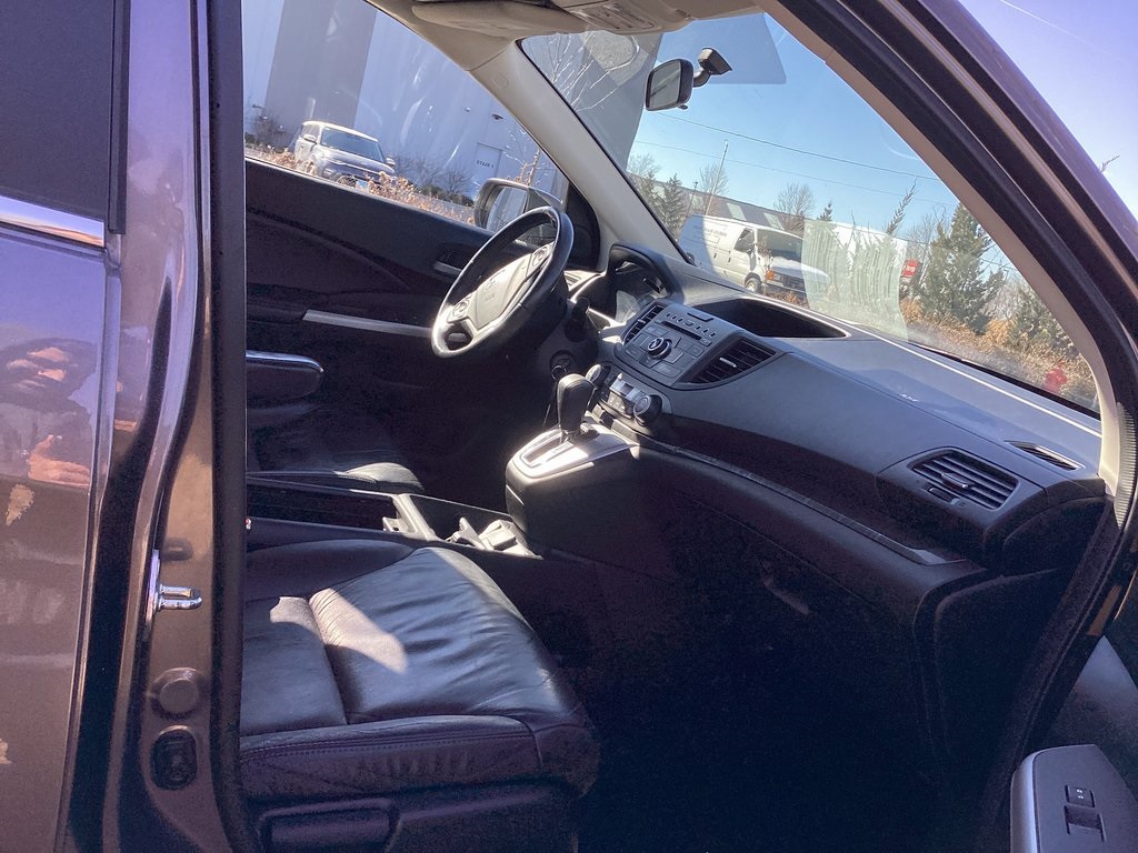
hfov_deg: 58.4
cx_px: 569
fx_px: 1019
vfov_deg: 45.4
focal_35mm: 31
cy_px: 426
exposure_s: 1/463
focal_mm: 3.3
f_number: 2.4
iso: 25
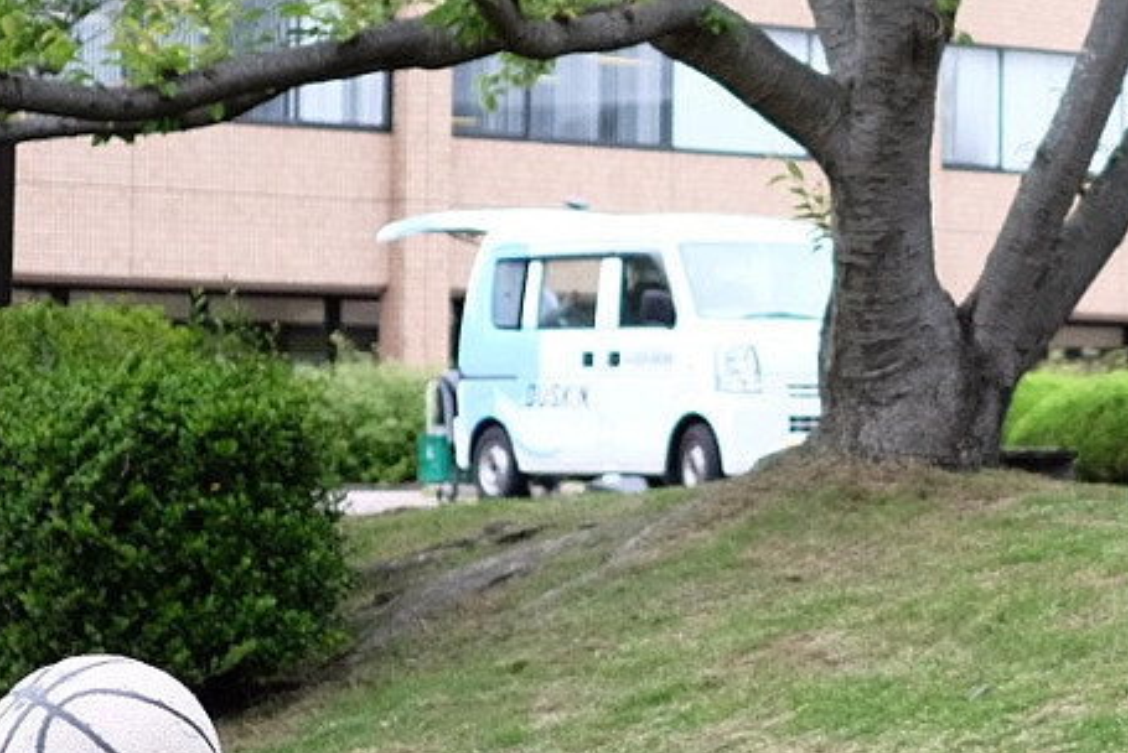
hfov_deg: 16.3
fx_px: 3856
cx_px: 1155
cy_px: 246
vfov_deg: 11.1
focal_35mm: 123
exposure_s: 1/2000
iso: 500
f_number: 2
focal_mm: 23
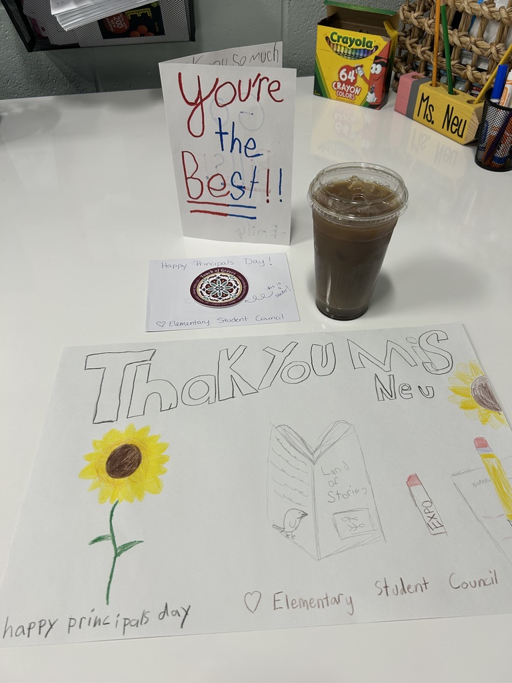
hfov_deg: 53.1
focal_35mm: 26
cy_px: 342
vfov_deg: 67.3
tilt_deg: -46.5
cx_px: 256
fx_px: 513
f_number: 1.5
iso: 64
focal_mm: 5.7
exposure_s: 1/120
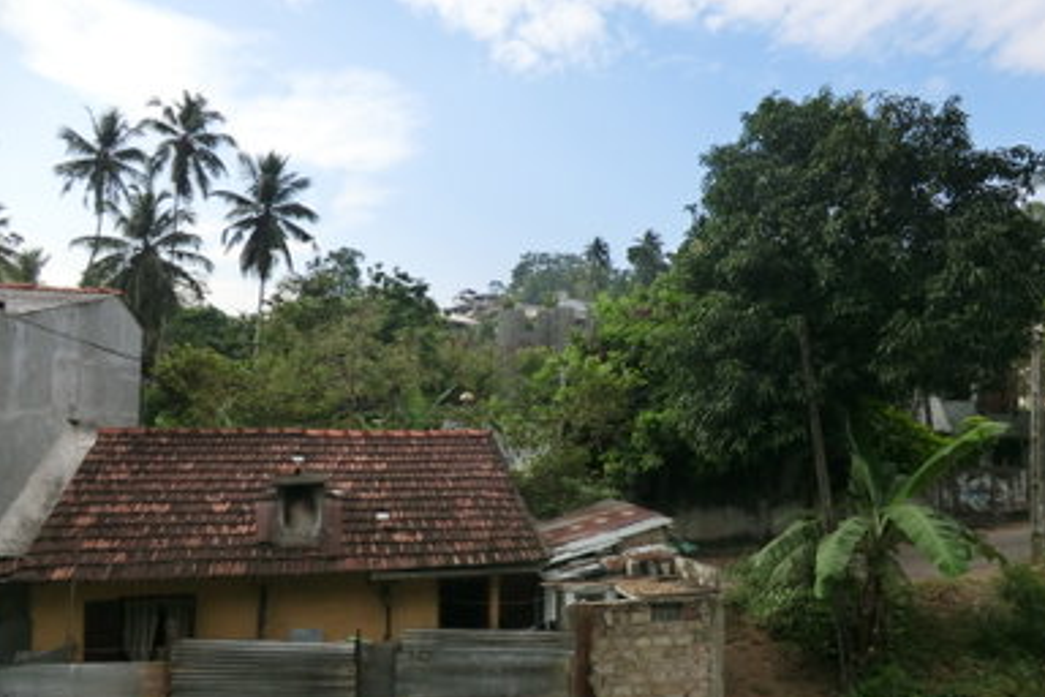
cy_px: 406
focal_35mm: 26
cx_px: 542
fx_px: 755
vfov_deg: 49.3
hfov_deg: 69.4
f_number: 3.2
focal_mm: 4.3
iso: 80
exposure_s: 1/800
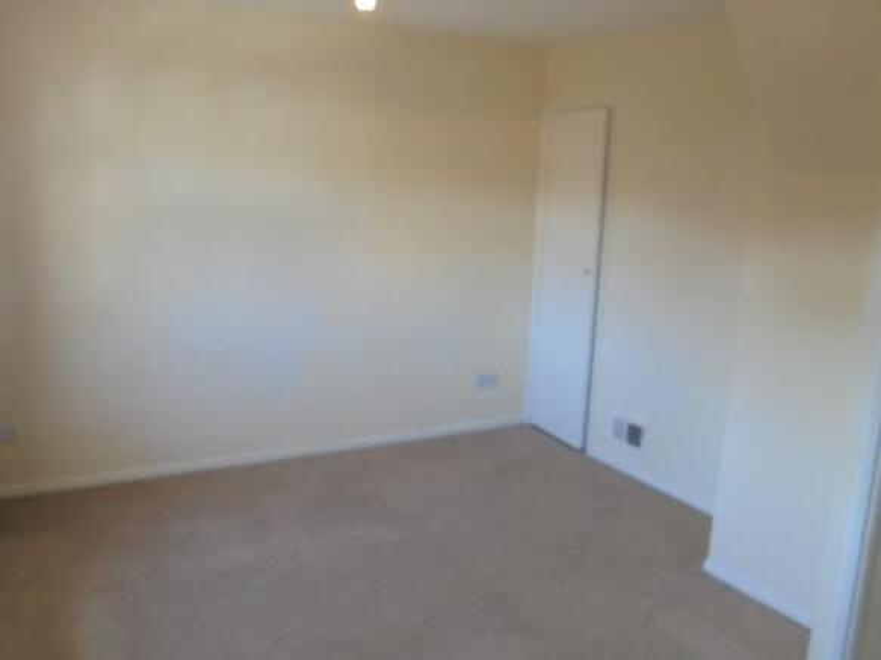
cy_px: 330
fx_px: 738
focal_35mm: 29
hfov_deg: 61.7
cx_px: 440
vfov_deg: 48.2
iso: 250
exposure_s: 1/30
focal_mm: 5.3
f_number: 3.7
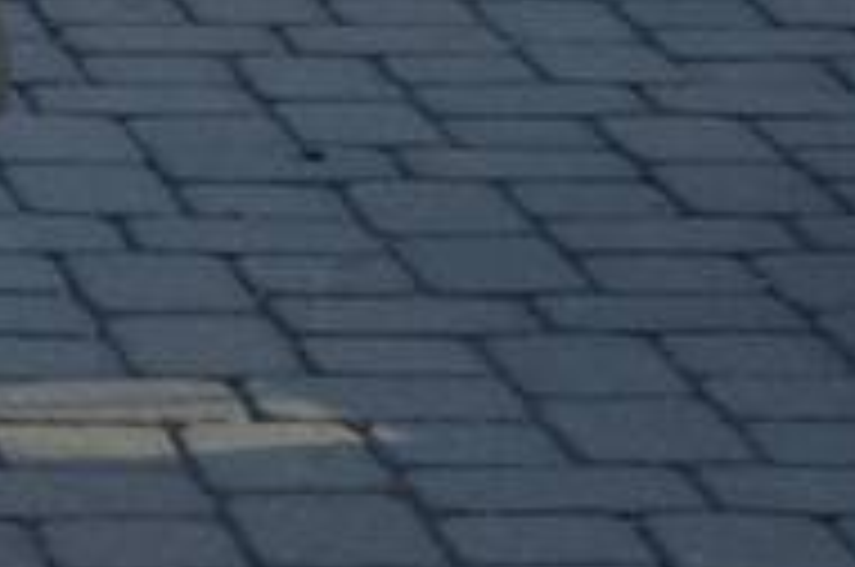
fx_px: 7113
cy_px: -675
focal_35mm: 300
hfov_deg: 6.7
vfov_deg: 4.5
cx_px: -572
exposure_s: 1/640
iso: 200
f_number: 4.8
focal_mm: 42
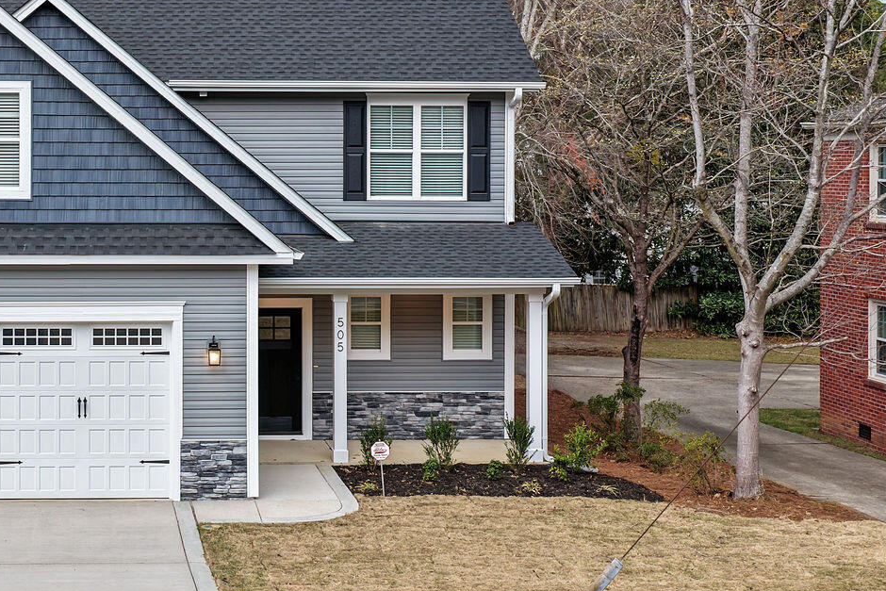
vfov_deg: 22.2
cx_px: 124
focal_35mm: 61
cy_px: 249
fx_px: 1501
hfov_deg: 31.6
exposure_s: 1/60
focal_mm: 14.45
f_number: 2.8
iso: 100
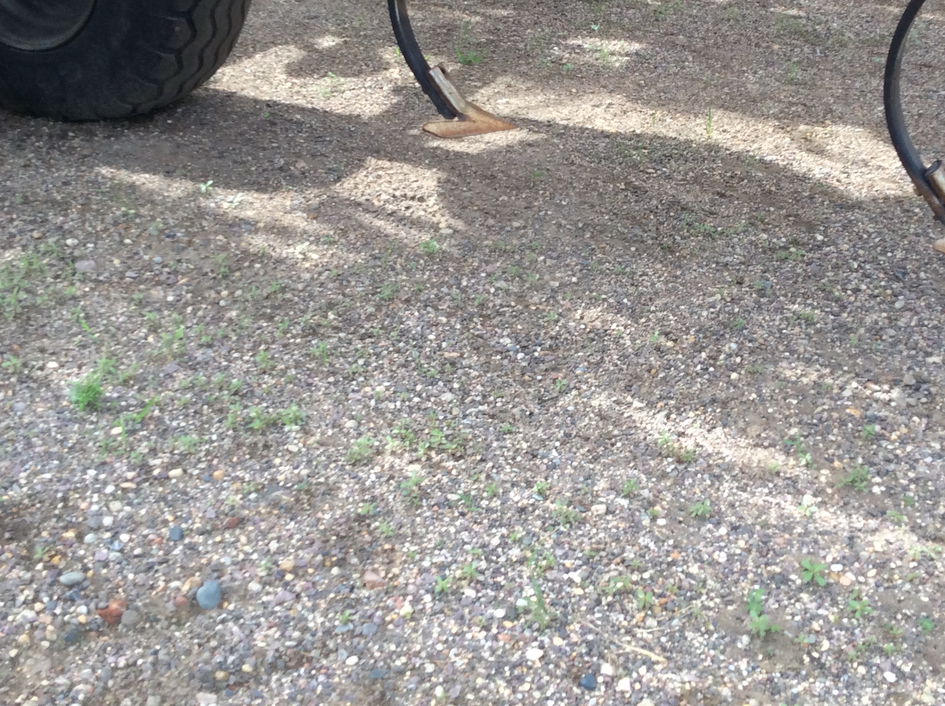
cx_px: 543
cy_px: 235
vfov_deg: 28.8
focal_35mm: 50
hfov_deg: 38.2
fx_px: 1363
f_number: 2.4
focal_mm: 3.3
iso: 32
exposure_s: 1/278
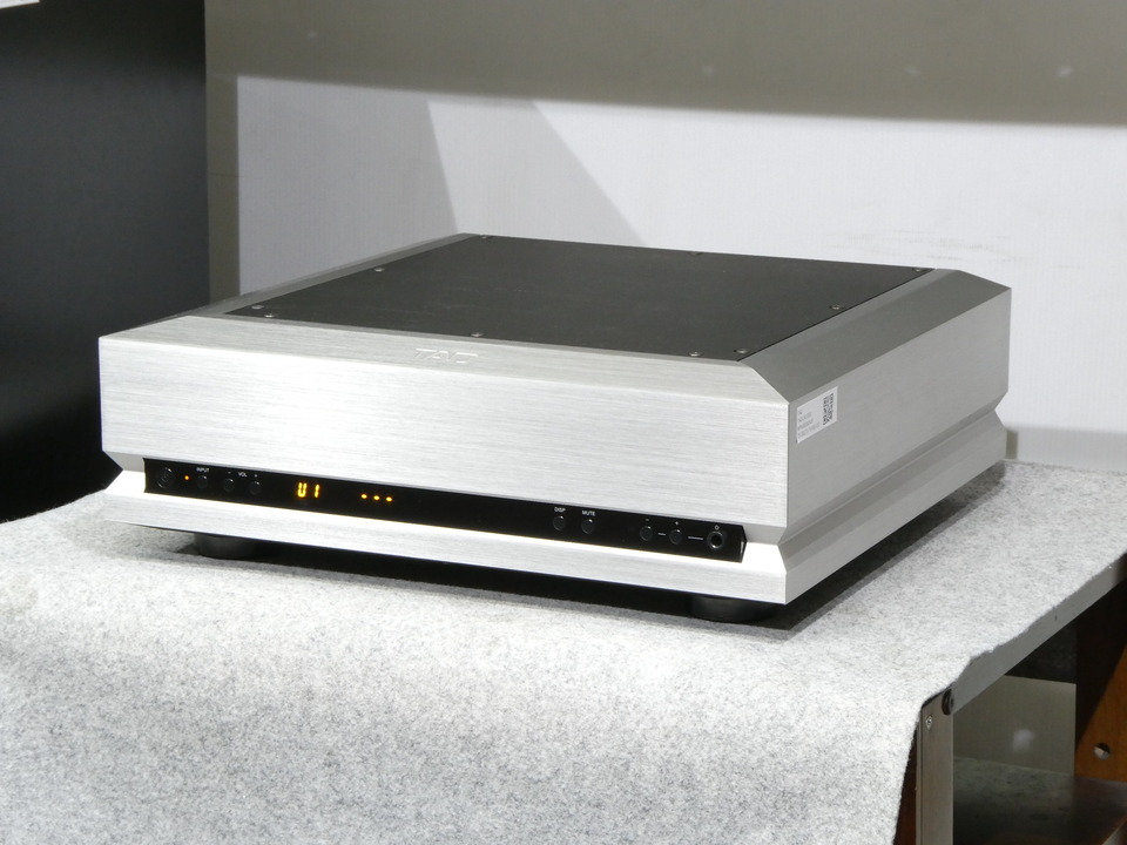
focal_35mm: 90
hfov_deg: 21.8
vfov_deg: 16.4
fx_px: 2930
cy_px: 422
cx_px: 564
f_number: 7.1
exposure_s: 1/4
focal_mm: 16.1
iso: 400
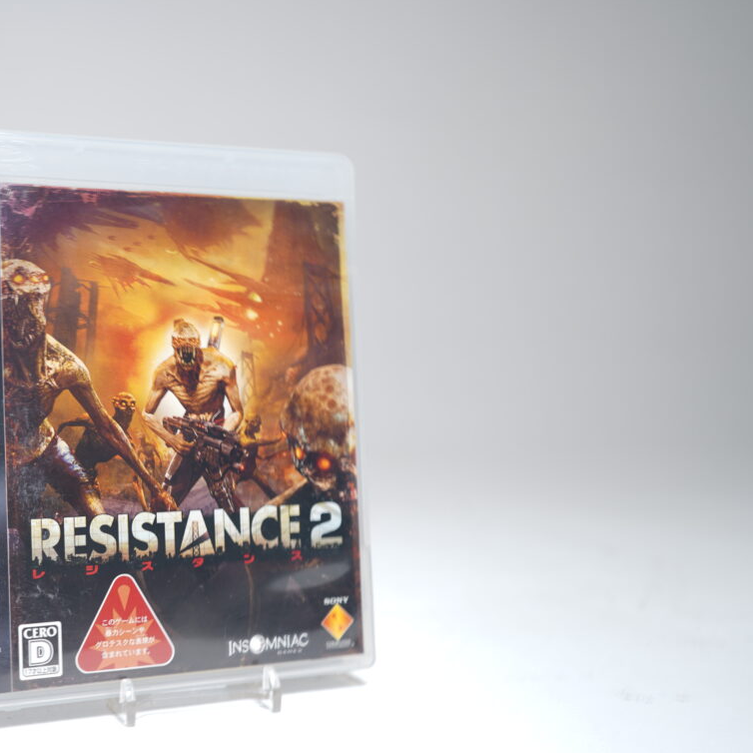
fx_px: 1132
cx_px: 165
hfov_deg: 35.7
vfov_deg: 36.8
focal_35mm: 46
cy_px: 395
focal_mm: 34
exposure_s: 1/4
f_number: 4
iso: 64
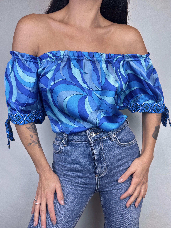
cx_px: 86
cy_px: 114
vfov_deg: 71.6
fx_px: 158
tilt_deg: -5.0
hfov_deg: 56.8
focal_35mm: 24
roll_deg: -0.3
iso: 64
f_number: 1.78
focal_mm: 6.86
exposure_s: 1/100
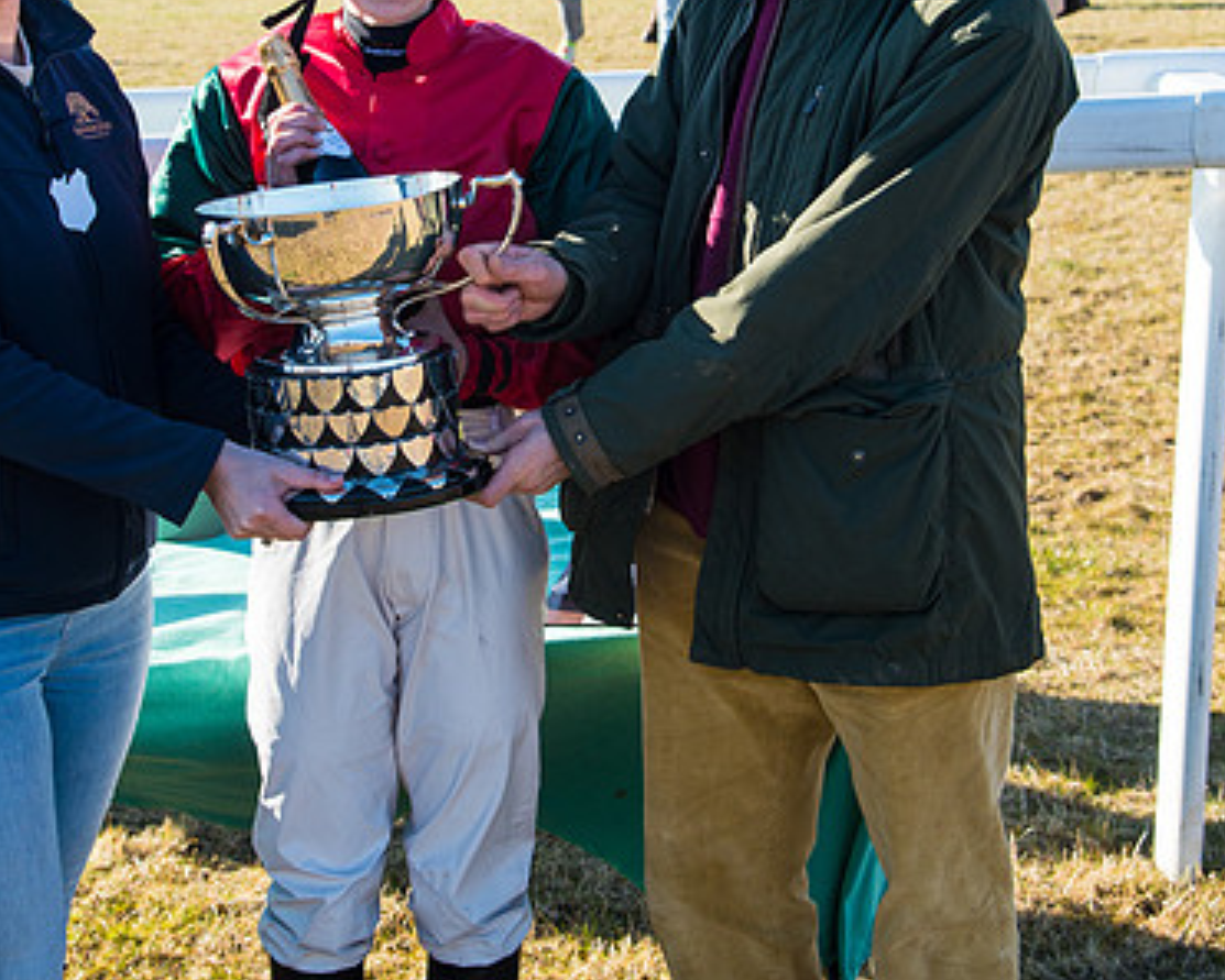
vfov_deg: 18.0
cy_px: 230
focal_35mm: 85
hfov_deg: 22.4
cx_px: 478
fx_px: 3083
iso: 125
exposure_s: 1/250
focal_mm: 44
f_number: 5
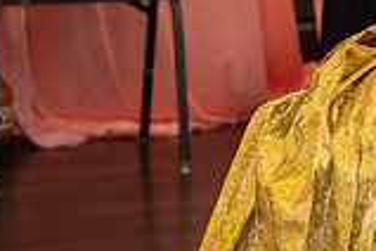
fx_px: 4585
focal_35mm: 439
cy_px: -4
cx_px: 518
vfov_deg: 3.1
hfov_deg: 4.7
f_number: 3.2
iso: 1000
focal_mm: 120
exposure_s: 1/160
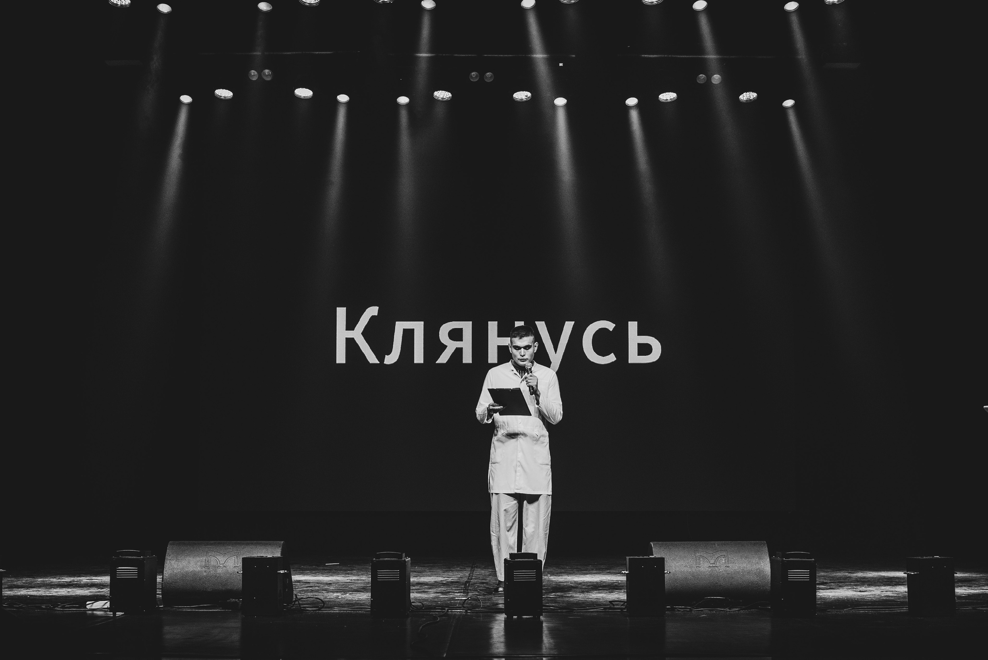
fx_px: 1405
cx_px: 510
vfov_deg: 26.3
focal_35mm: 51
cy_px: 406
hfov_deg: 38.7
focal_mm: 35
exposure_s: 1/200
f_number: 2.8
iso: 1000
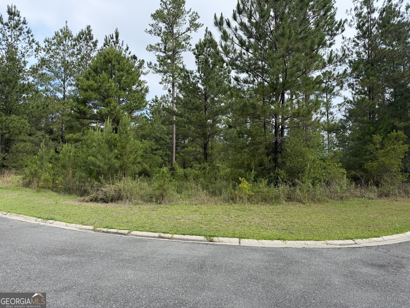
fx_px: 284
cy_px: 154
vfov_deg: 56.8
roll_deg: -0.3
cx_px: 205
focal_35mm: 24
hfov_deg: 71.6
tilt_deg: +3.9
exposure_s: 1/1727
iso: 80
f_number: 1.78
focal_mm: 6.76
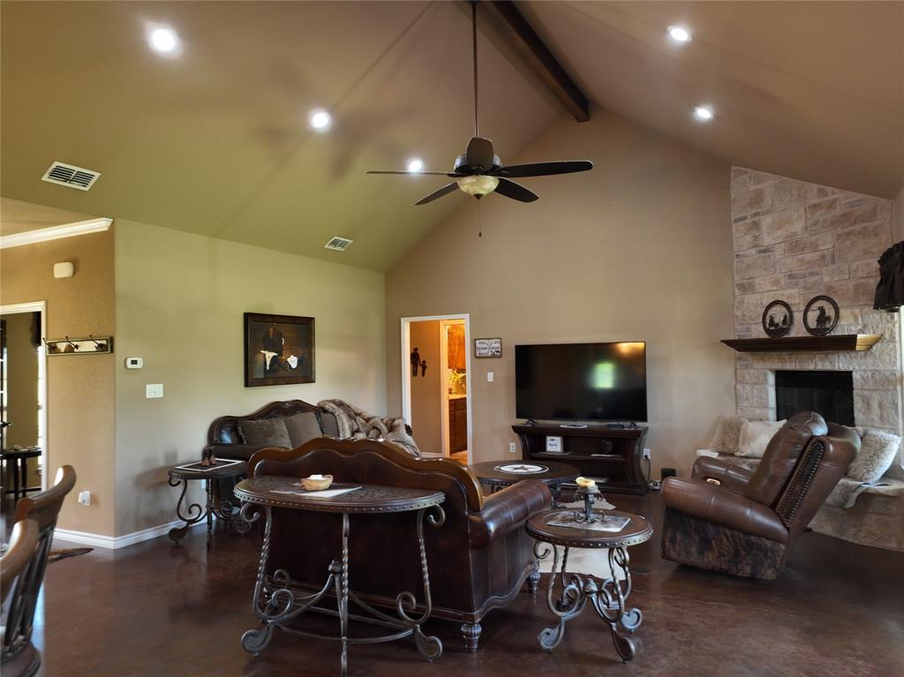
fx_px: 626
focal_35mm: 24
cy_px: 338
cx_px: 452
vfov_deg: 56.8
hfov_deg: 71.6
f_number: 2.8
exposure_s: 1/15
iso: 230
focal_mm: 12.29
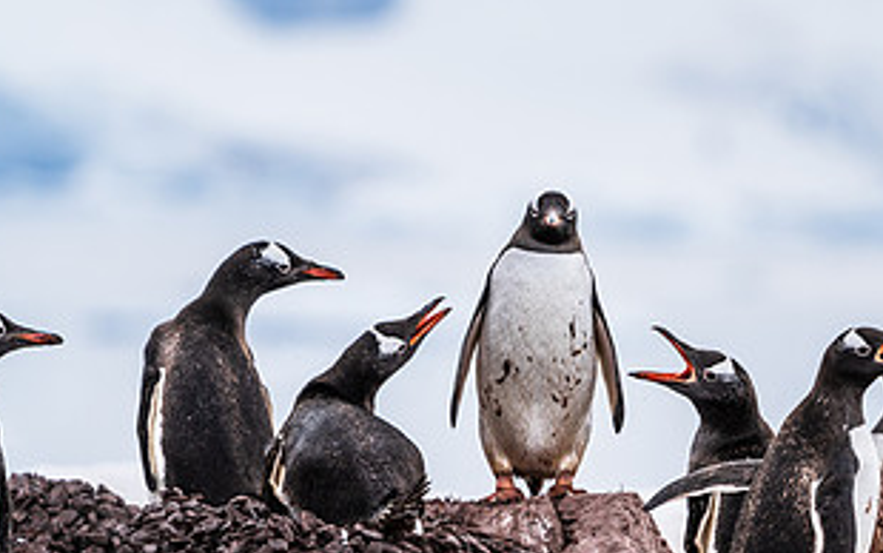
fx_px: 20583
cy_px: 341
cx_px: 786
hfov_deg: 2.5
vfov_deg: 1.5
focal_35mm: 855
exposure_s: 1/1000
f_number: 7.1
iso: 320
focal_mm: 448
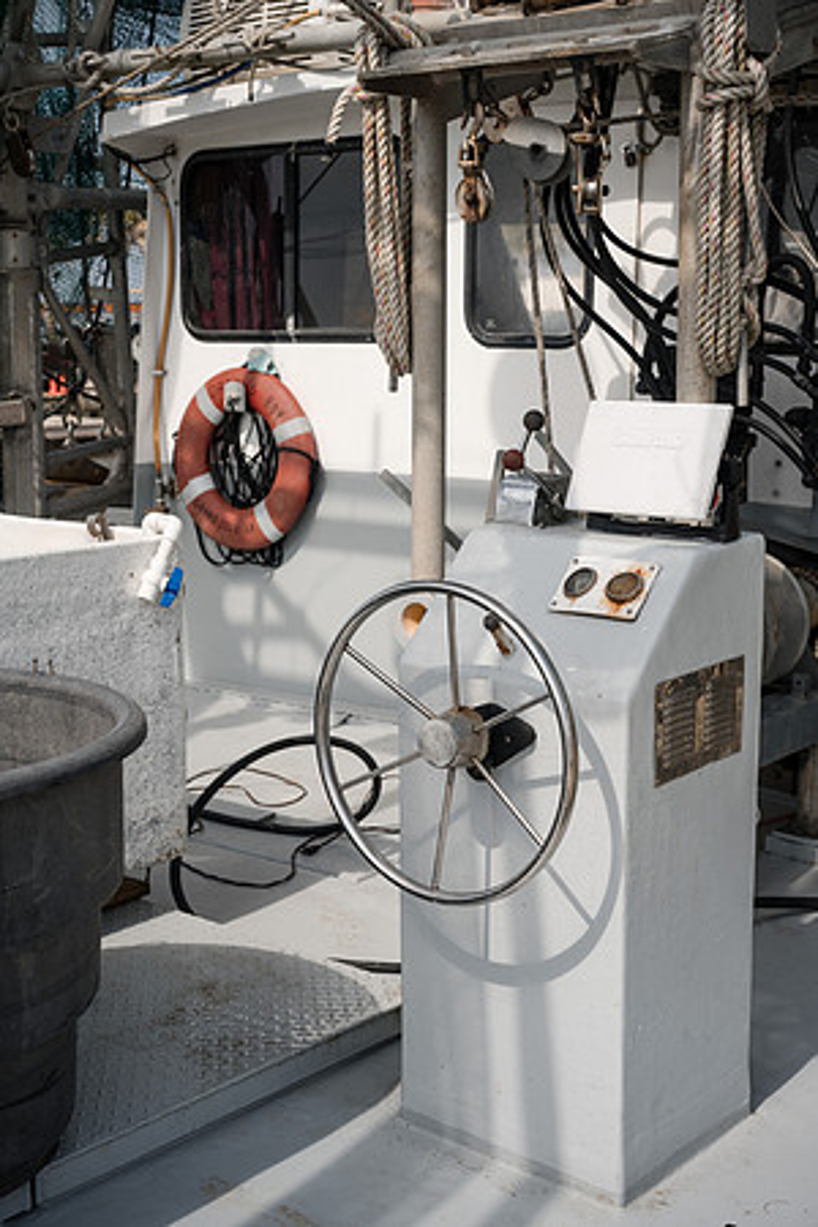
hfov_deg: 27.0
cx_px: 409
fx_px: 1704
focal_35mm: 50
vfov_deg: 39.6
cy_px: 614
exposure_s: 1/1000
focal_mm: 50
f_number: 8
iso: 200
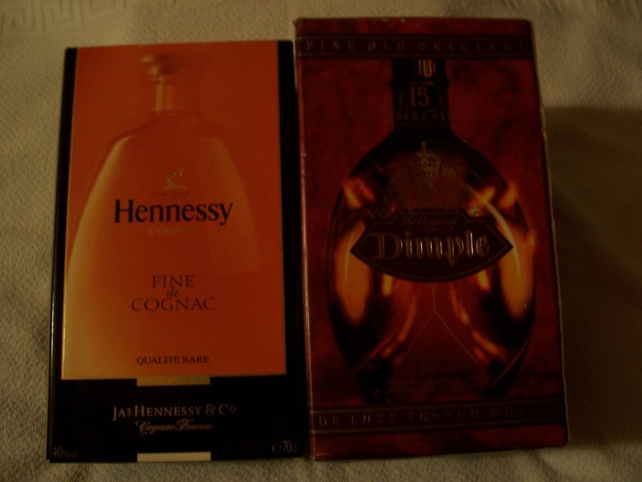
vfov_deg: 41.8
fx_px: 631
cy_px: 241
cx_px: 321
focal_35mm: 34
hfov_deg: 54.0
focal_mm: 5.6
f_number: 2.7
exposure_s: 1/8
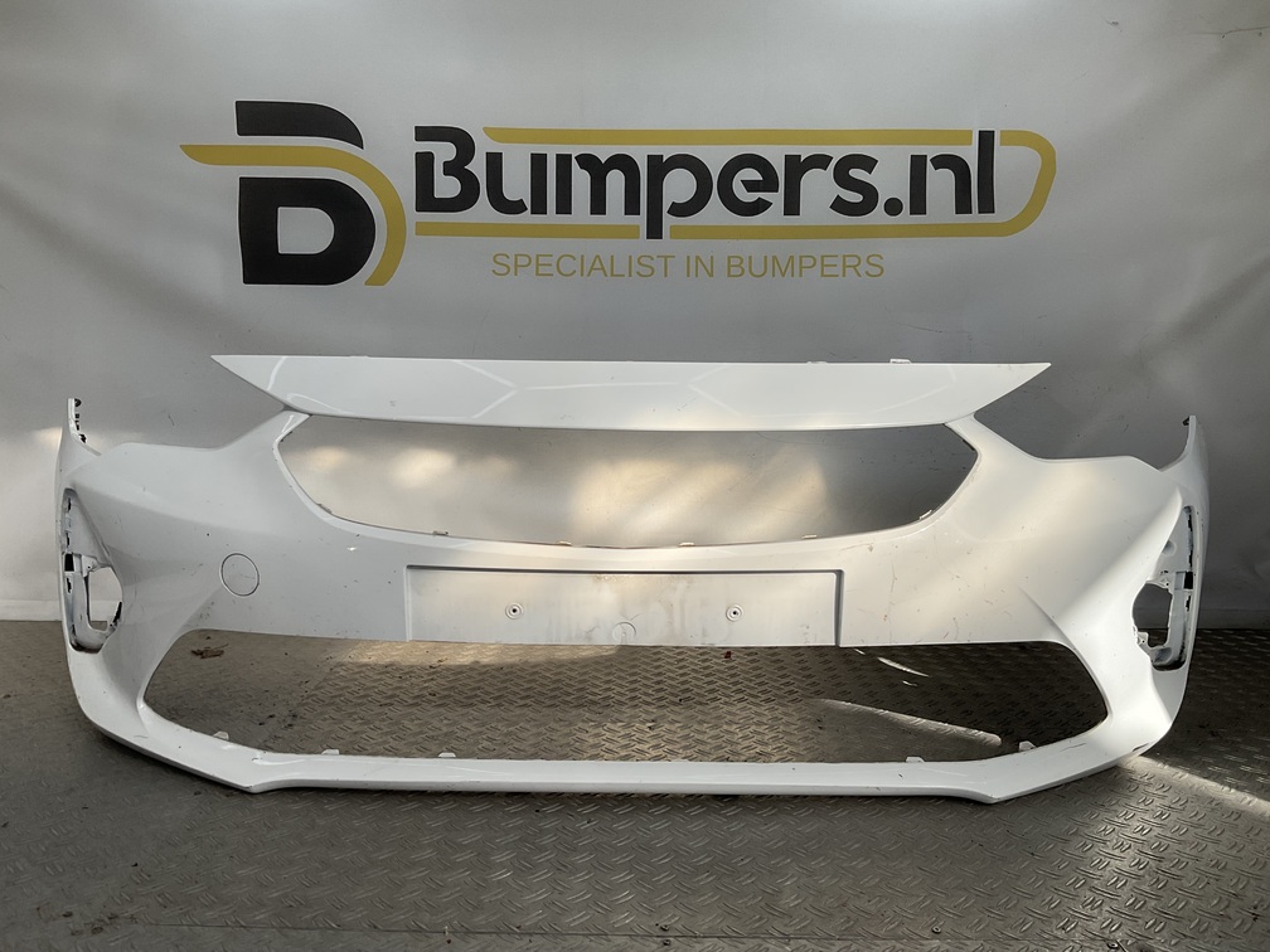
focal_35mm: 29
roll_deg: -2.7
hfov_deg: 61.7
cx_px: 635
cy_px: 476
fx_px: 1064
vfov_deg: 48.2
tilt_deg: -5.8
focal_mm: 3
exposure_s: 1/1076
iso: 16
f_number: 1.8
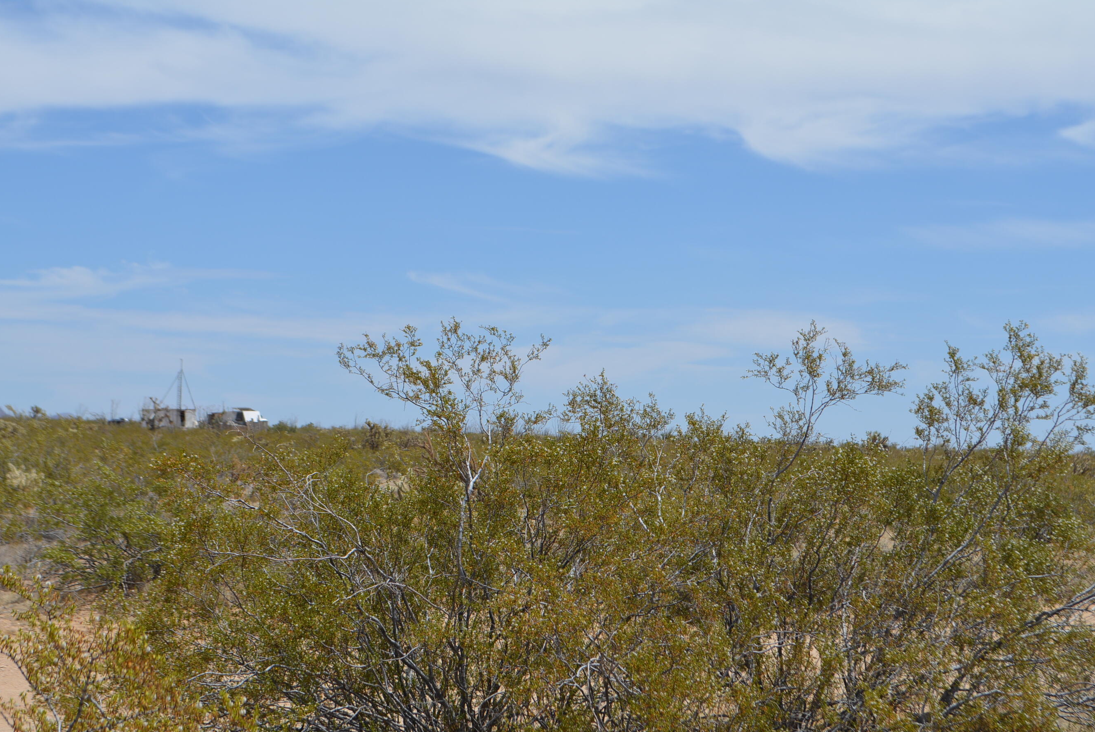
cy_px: 396
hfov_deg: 27.3
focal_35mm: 74
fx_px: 2252
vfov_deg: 18.5
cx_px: 520
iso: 100
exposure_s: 1/320
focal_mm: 44
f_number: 9
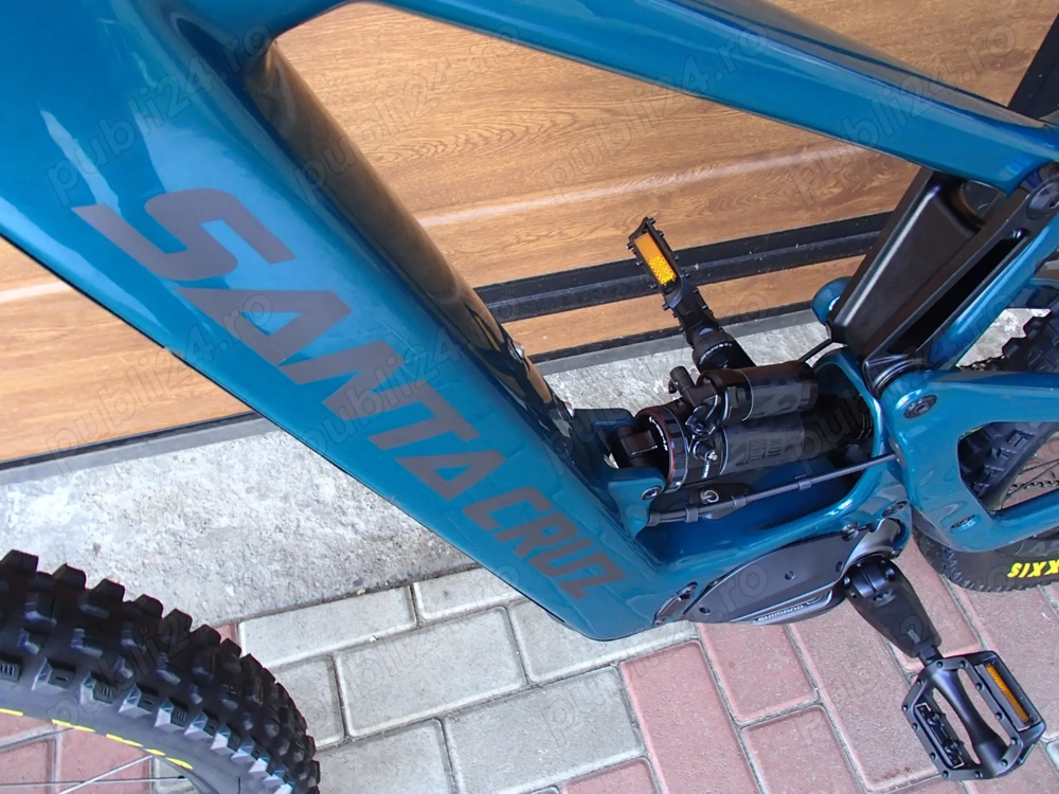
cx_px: 530
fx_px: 857
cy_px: 397
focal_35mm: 28
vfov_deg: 49.7
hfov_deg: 63.4
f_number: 3.9
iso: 320
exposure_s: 1/30
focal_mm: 5
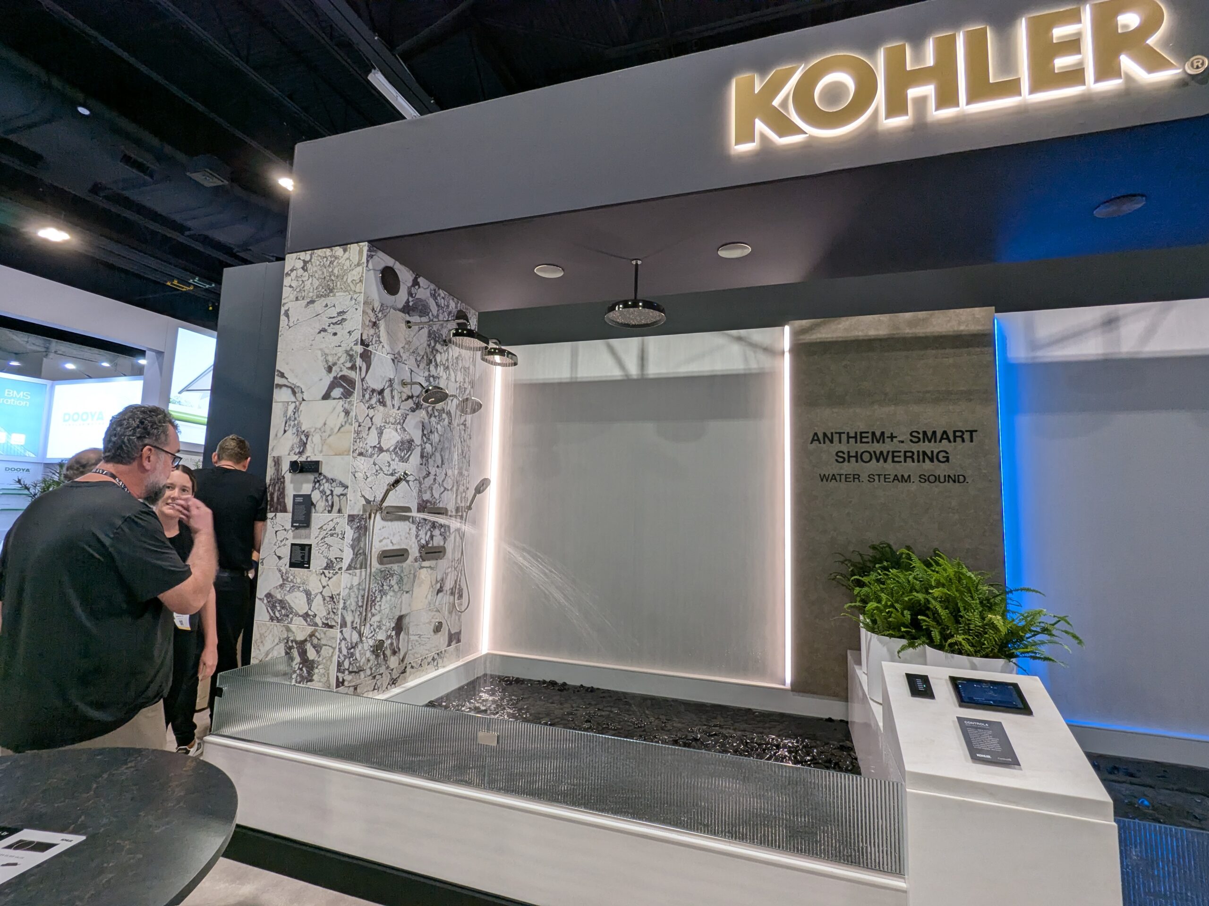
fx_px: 559
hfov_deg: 94.5
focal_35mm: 16
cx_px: 604
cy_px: 453
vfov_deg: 78.1
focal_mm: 2.35
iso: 89
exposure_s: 1/60
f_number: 2.2
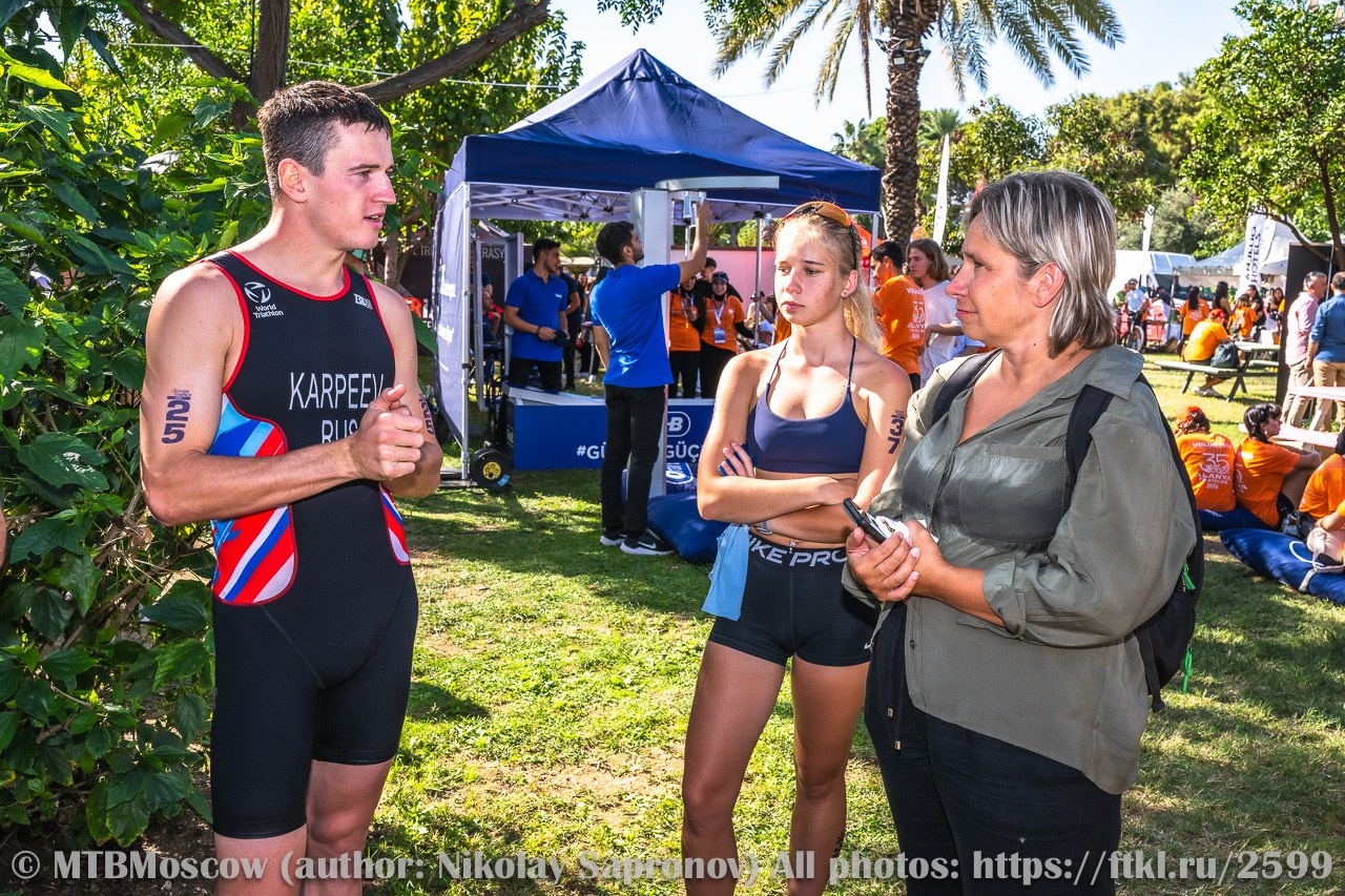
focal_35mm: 32
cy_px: 448
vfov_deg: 41.7
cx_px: 672
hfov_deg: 59.5
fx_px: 1177
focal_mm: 31.5
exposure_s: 1/250
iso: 250
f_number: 9
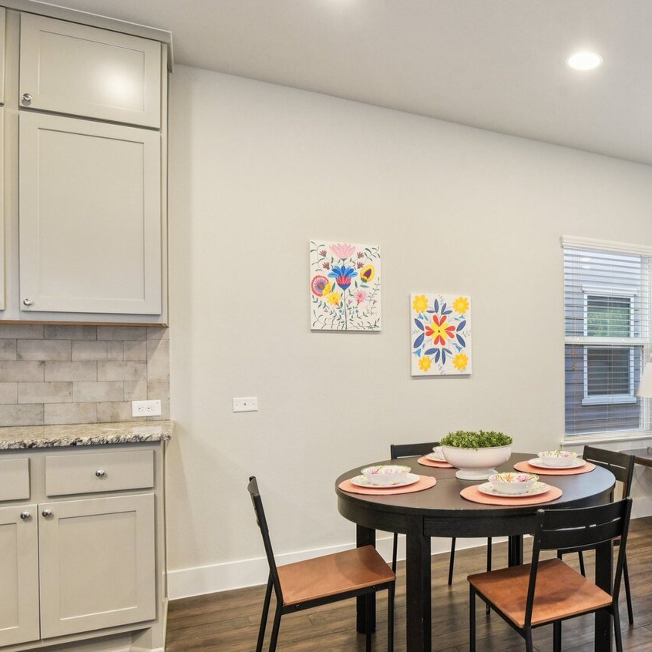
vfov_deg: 60.8
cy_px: 361
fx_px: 554
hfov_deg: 56.2
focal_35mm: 26
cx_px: 529
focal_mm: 16
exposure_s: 1/15
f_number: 8
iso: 3200
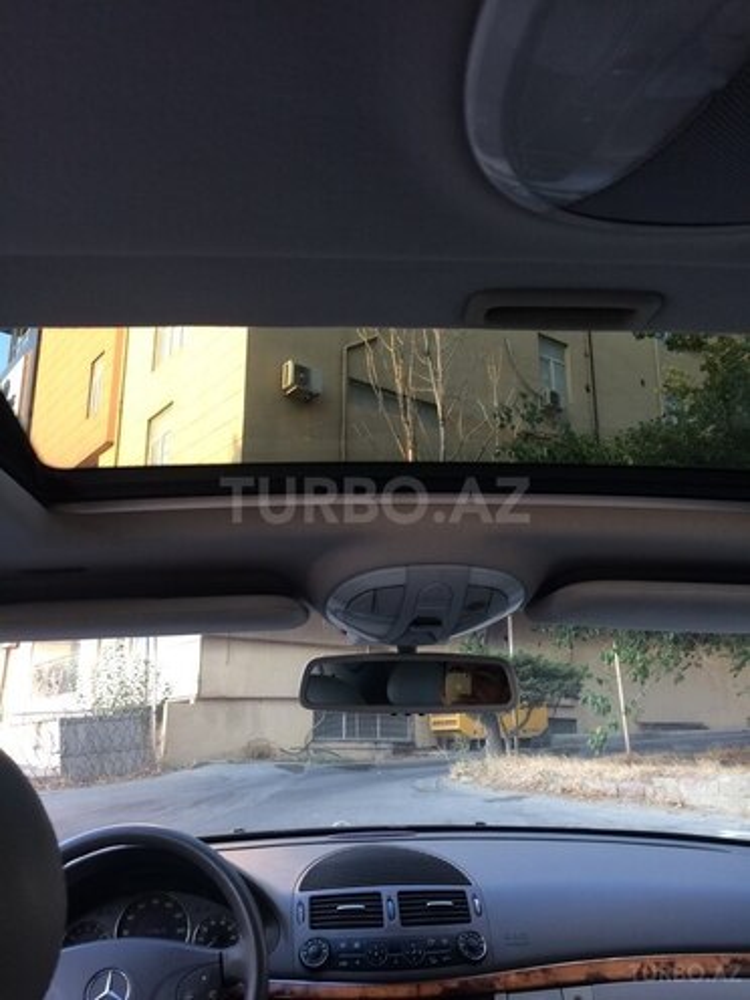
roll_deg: +1.5
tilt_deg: +16.1
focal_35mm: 29
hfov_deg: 48.2
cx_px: 375
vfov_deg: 61.7
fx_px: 838
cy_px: 500
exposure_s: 1/33
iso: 40
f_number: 2.2
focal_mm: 4.15
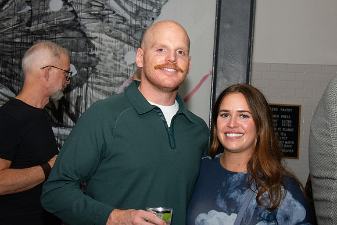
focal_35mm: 66
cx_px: 168
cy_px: 112
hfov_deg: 30.5
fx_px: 618
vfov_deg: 20.6
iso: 5000
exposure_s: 1/250
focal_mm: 44
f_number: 11
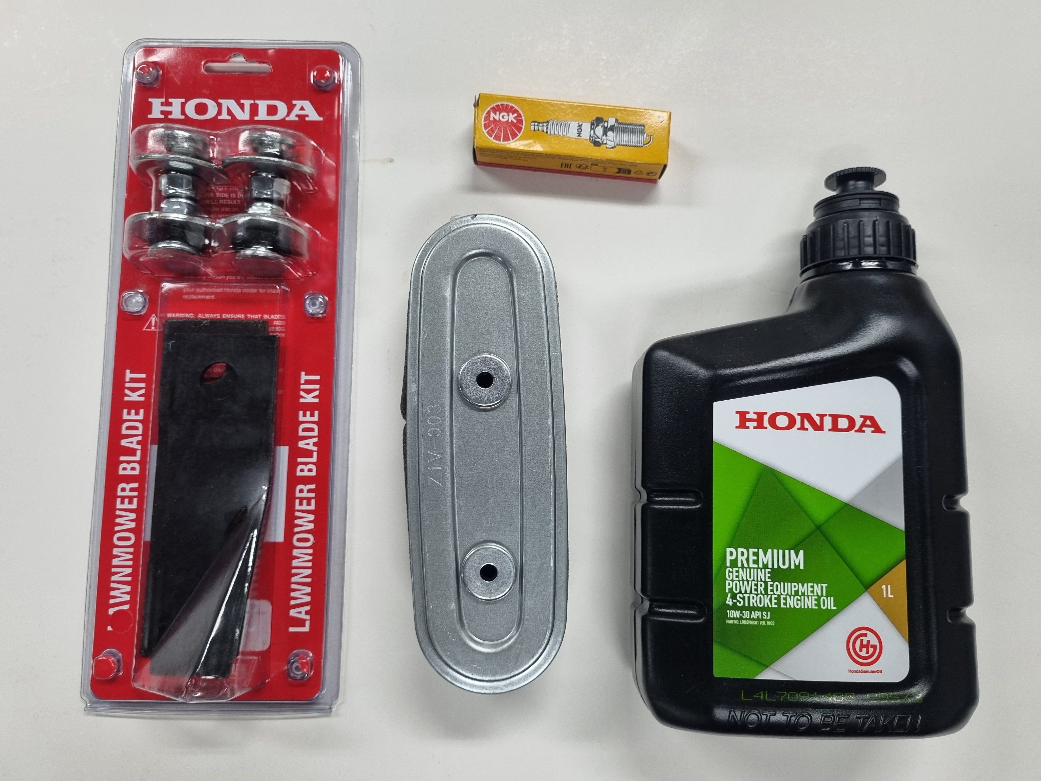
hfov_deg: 67.3
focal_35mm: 26
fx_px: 782
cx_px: 520
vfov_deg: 53.1
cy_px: 390
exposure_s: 1/100
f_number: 1.8
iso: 160
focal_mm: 5.4
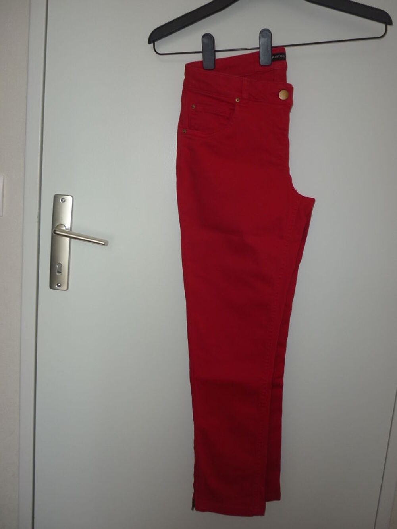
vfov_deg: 55.3
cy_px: 264
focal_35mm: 33
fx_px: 505
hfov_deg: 43.0
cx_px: 198
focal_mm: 5.5
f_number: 2.8
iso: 100
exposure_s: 1/30
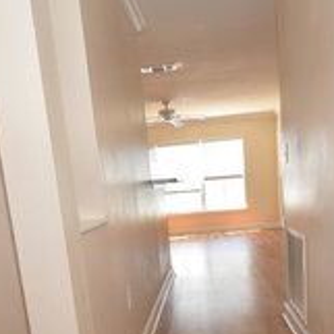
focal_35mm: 38
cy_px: 297
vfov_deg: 40.7
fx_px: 415
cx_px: 174
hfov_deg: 43.8
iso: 800
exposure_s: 1/125
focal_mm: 10
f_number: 5.6
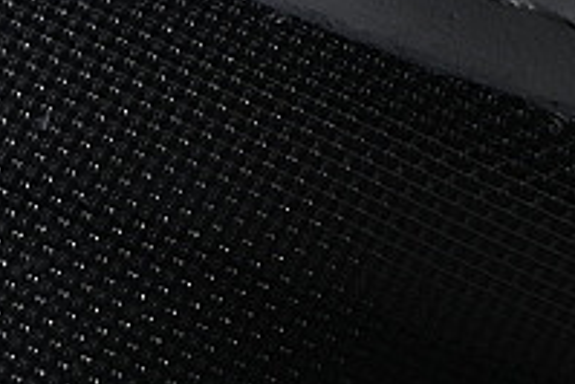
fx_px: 6505
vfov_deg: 3.4
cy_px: -121
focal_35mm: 407
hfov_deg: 5.0
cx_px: -471
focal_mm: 50
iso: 160
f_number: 6.3
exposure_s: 1/60
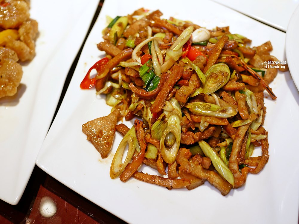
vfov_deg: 29.1
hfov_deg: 38.2
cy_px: 112
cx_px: 150
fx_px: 432
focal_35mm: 50
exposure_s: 1/160
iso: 200
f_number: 2.2
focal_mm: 25
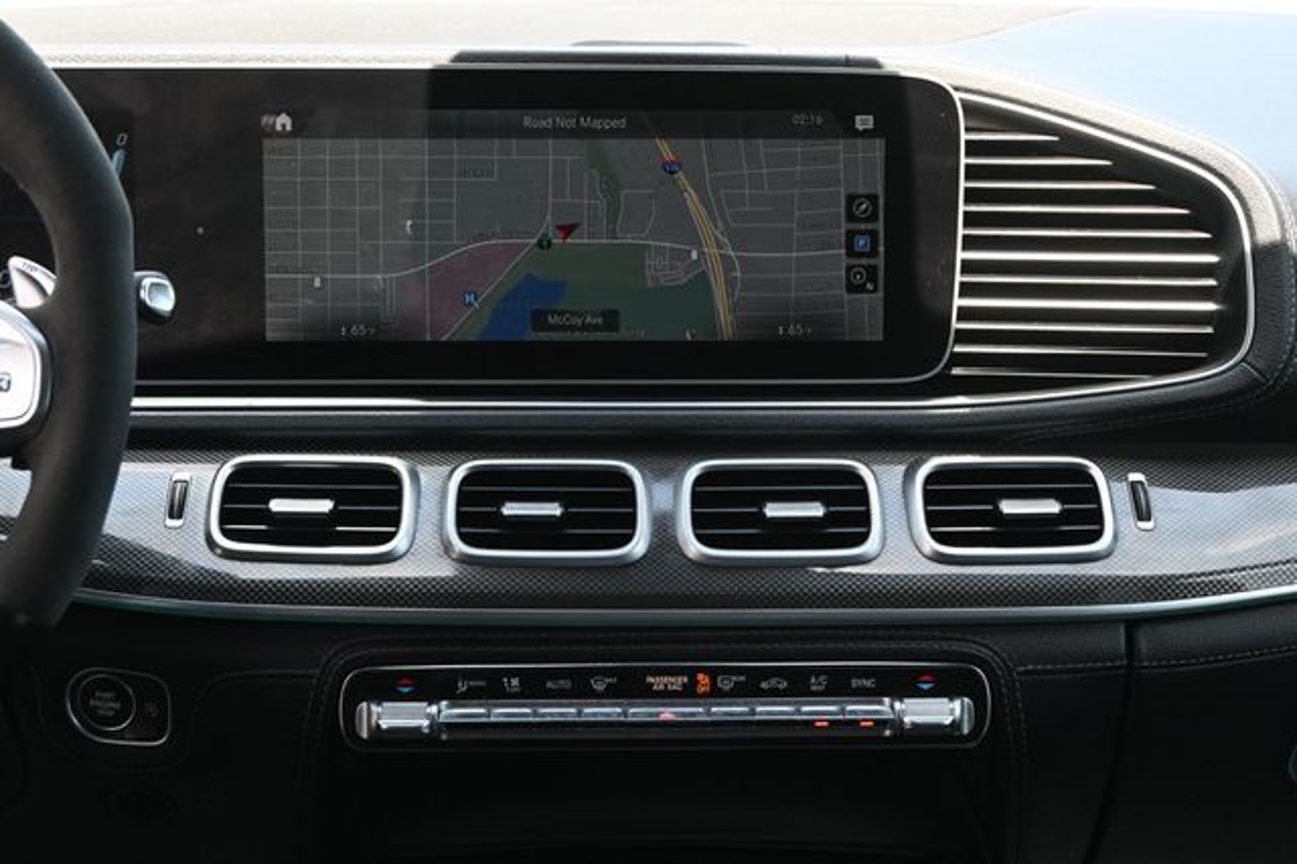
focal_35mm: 68
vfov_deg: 20.1
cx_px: 648
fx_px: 2431
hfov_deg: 29.9
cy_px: 432
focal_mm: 45
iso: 800
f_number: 6
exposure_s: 1/125
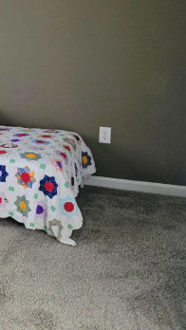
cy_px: 102
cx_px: -92
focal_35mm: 48
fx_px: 420
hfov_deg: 21.1
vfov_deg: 42.1
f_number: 1.7
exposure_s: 1/359
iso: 32
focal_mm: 6.3
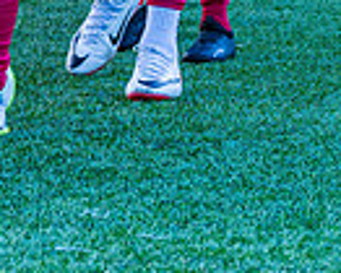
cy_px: -299
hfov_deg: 3.4
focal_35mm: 567
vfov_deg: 2.7
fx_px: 5727
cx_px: -26
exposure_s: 1/200
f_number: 5
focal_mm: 78
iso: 200
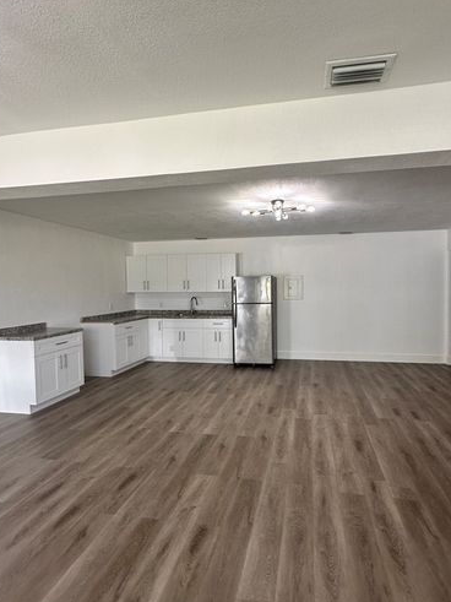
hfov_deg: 68.5
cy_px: 297
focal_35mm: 19
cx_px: 249
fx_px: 330
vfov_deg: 84.7
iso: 100
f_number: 2.2
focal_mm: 2.22
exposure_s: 1/120
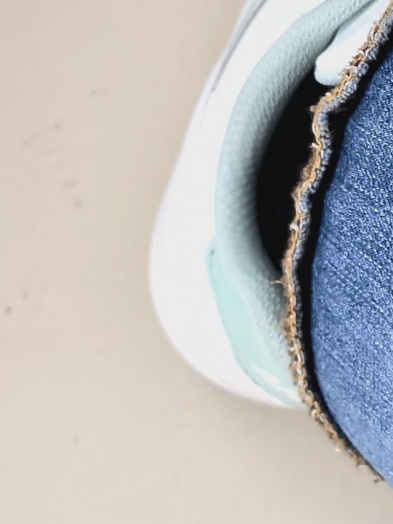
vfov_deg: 14.0
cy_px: -164
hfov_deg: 10.8
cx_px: 492
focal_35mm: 135
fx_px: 2044
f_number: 2
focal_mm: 5.75
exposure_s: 1/138
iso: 50
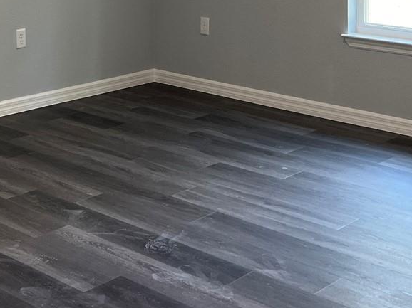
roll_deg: +0.3
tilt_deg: +0.1
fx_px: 857
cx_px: 120
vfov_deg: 18.8
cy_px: -105
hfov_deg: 26.8
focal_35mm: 72
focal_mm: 5.7
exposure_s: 1/120
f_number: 1.5
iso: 125
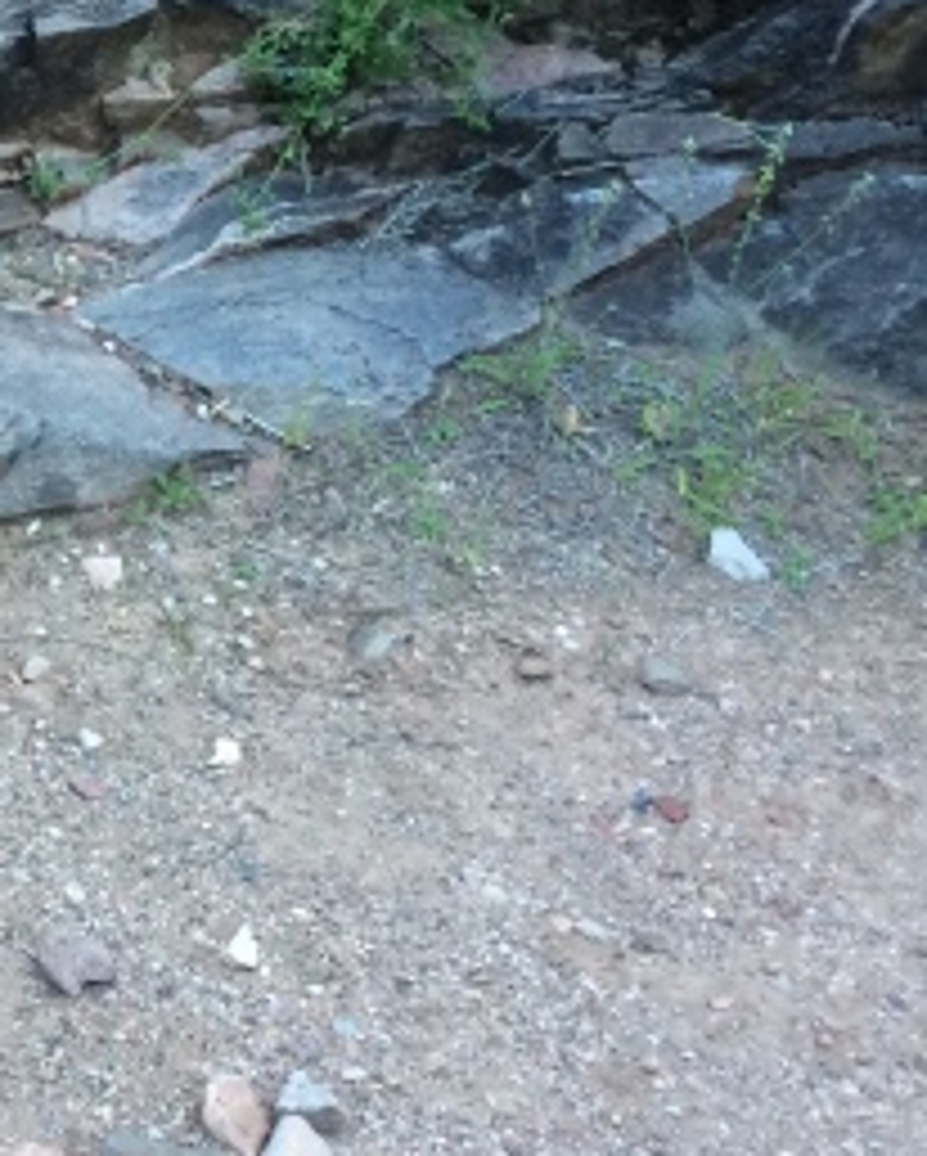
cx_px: -698
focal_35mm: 88
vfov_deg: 21.6
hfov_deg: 15.3
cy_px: 400
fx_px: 3014
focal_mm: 4.15
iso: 40
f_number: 2.2
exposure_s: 1/30
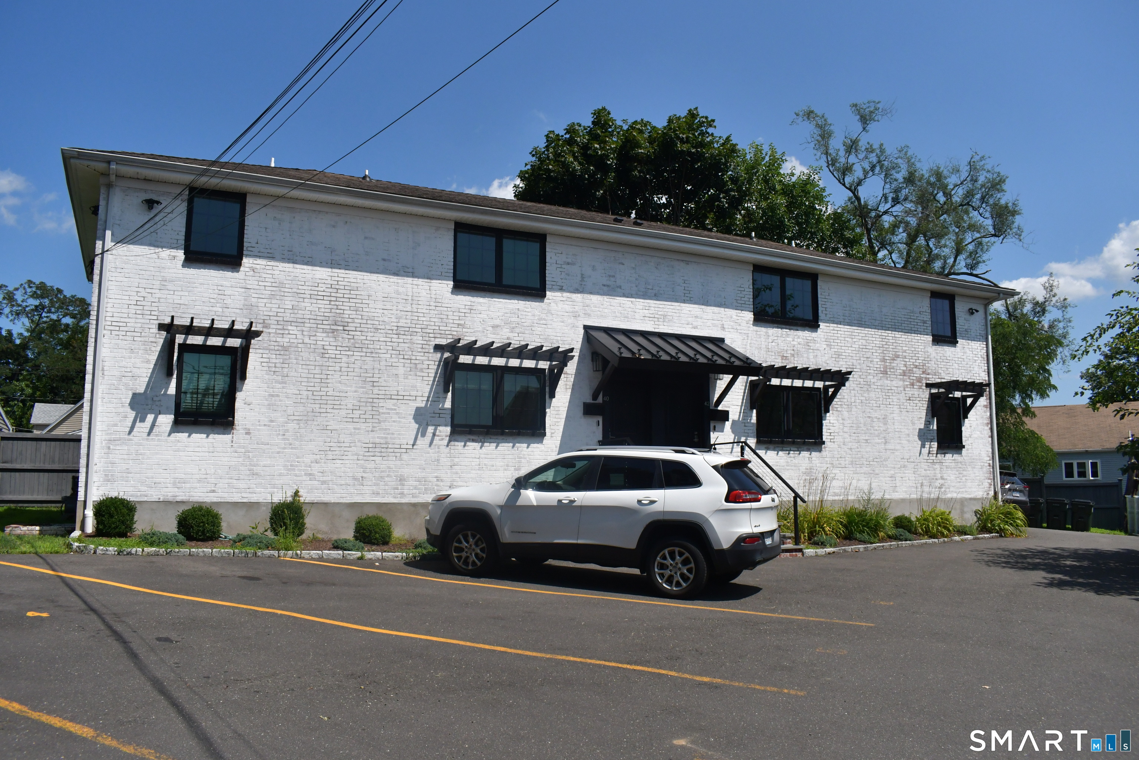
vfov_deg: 47.9
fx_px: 854
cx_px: 570
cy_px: 380
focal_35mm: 27
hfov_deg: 67.4
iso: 1000
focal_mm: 18
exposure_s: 1/8000
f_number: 8
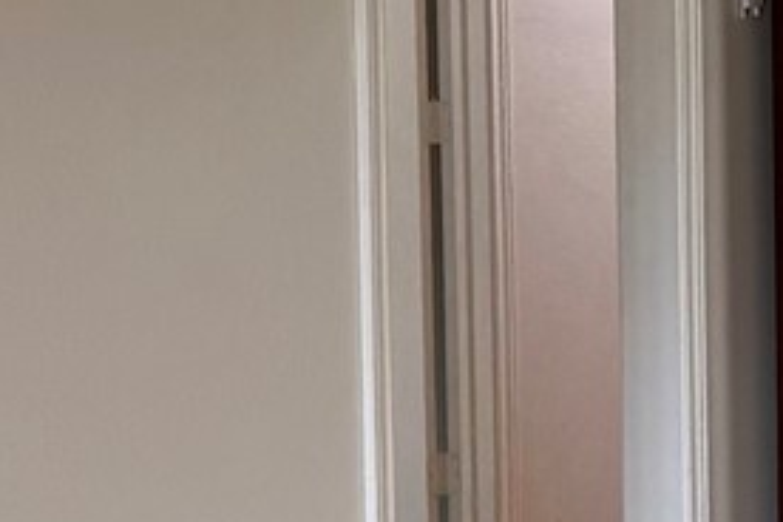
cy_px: 128
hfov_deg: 10.4
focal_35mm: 185
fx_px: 4023
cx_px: 1492
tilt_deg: -5.3
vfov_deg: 7.4
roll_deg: -0.4
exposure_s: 1/60
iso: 100
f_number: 1.78
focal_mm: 6.76
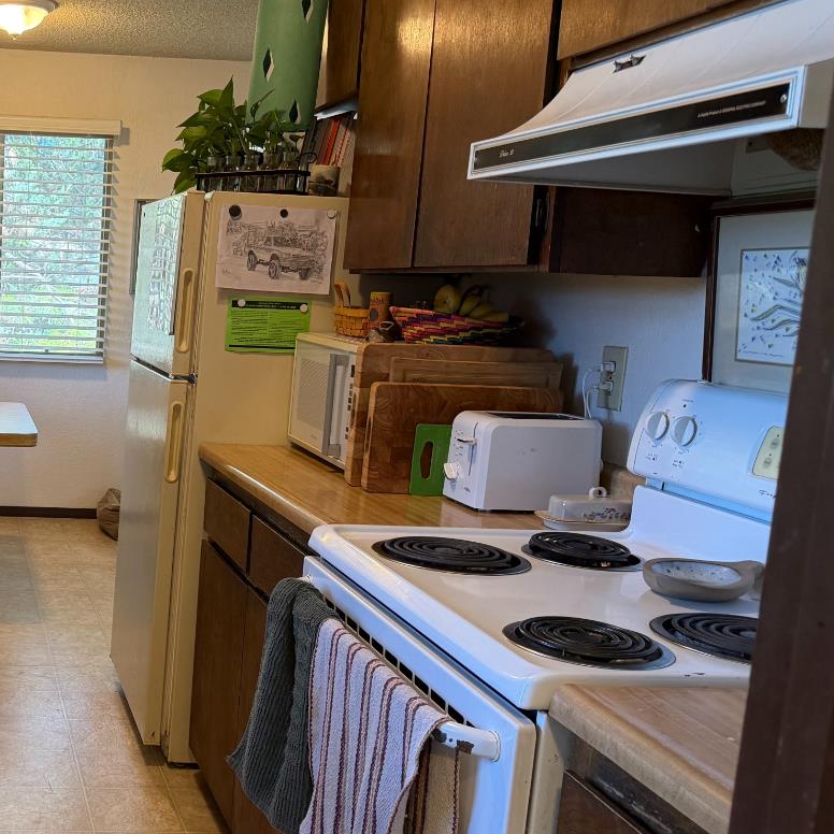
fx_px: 1118
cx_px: 32
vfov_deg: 40.9
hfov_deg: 37.3
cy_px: 458
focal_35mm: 41
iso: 250
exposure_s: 1/120
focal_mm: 6.76
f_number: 1.78
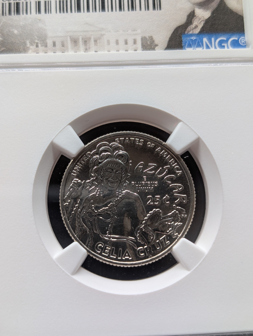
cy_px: 168
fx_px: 476
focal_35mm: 49
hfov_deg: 29.7
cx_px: 126
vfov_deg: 38.9
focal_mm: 6.9
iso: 29
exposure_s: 1/37.6
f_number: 1.68
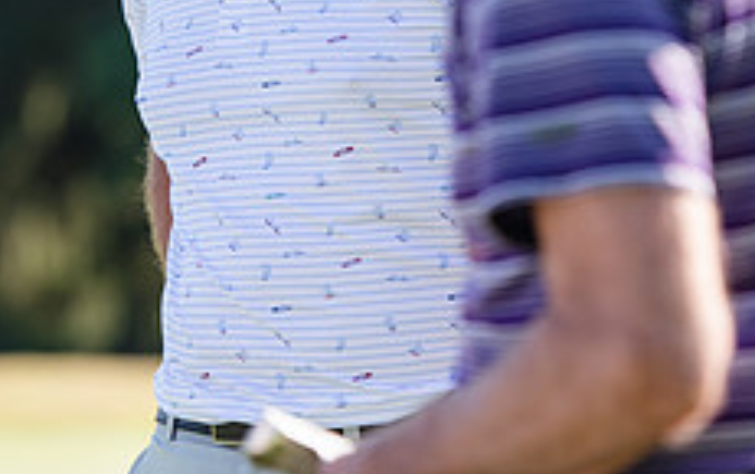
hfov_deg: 6.1
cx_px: 304
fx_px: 7107
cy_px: -145
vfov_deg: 3.8
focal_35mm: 345
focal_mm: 135
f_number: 3.2
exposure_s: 1/400
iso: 100
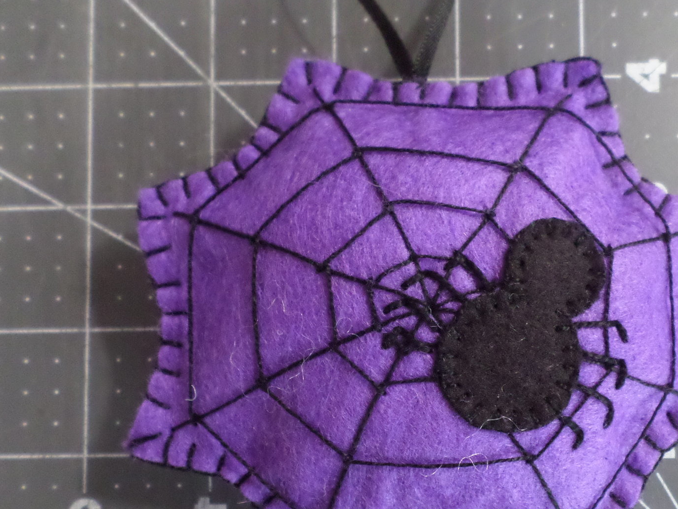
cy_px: 323
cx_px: 418
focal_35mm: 35
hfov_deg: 52.1
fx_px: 686
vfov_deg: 40.4
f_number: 2.5
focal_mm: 4.5
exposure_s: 1/30
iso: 400
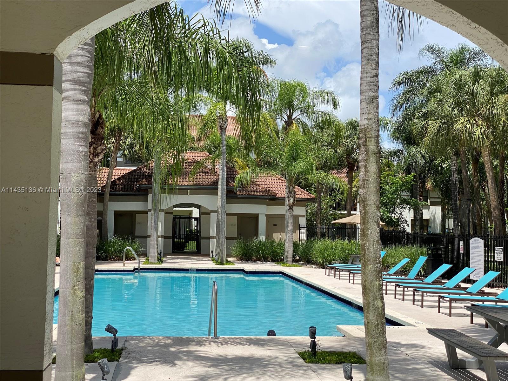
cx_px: 254
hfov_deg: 36.8
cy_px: 190
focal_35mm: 52
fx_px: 763
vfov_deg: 28.0
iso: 20
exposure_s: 1/813
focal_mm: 6
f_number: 2
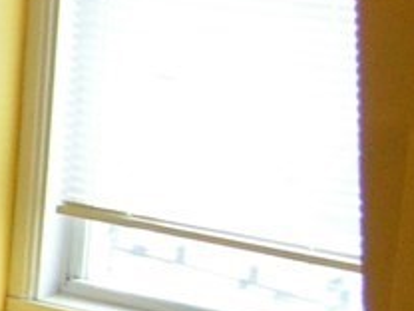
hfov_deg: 9.5
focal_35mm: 187
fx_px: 2236
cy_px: 193
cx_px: -535
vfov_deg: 7.9
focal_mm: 6.3
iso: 125
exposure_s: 1/40
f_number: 2.8
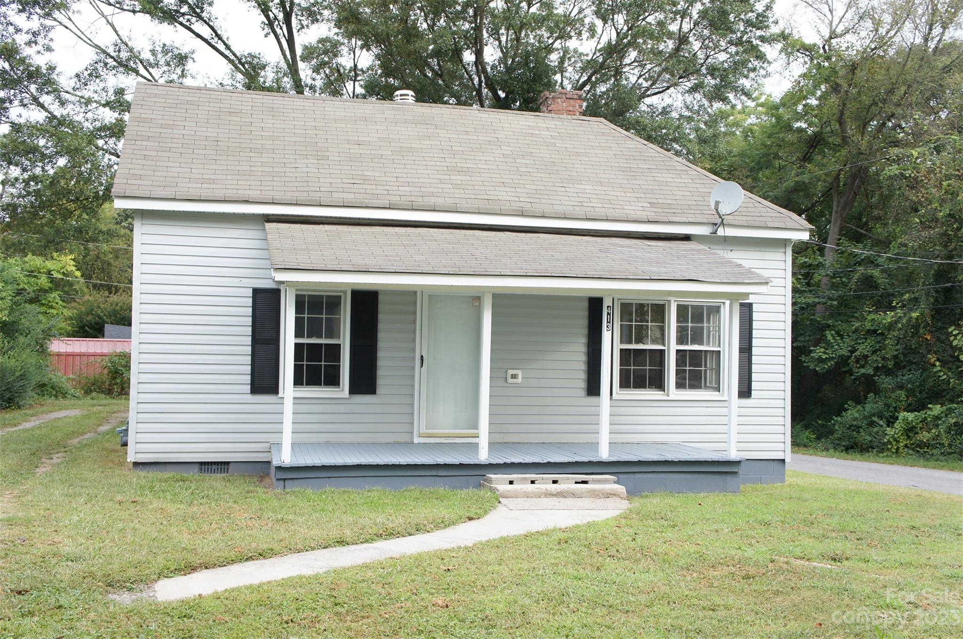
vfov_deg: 35.4
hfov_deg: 51.3
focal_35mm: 38
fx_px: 1002
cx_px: 482
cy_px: 320
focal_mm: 25
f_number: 5.6
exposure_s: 1/80
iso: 200
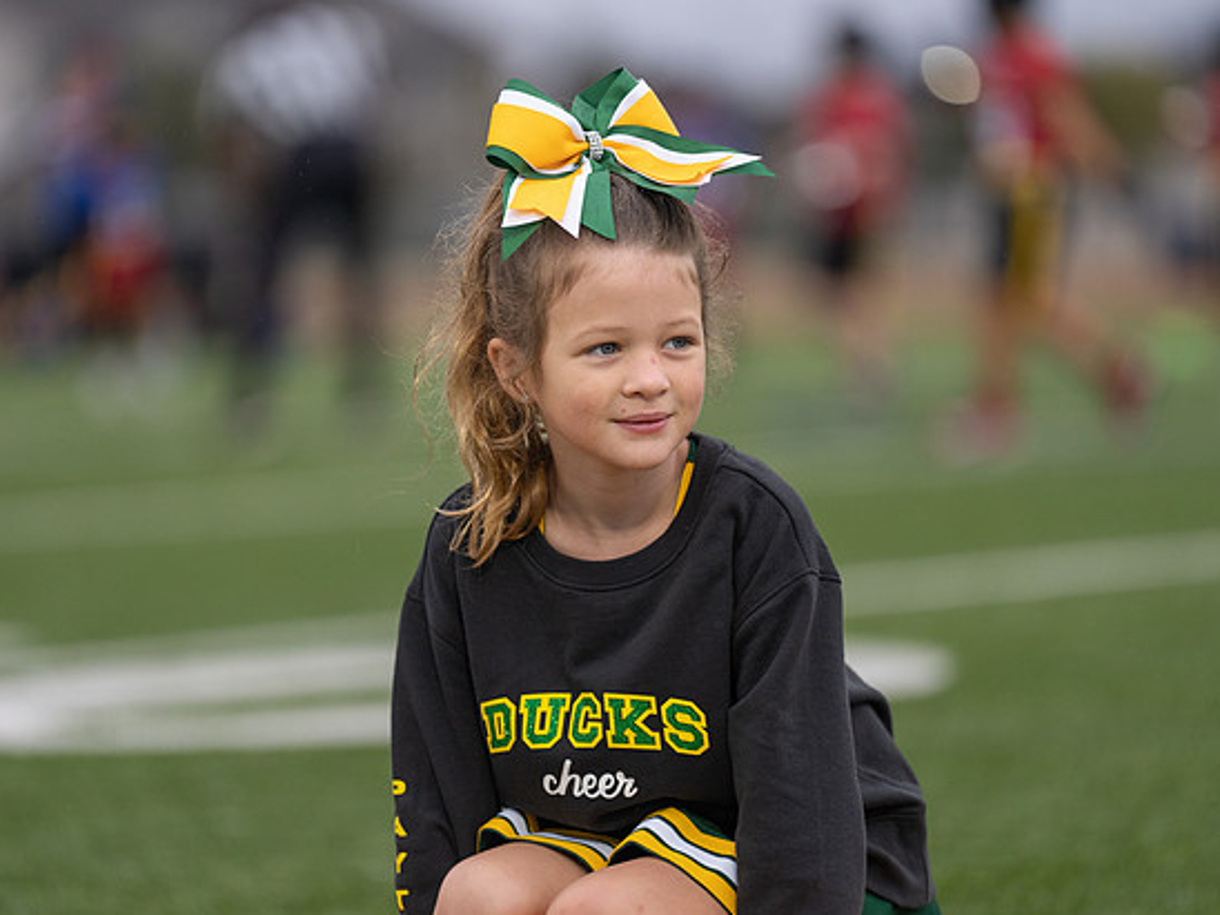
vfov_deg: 6.8
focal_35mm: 218
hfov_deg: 9.1
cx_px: 583
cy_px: 459
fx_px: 7683
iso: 640
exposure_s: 1/1000
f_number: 2.8
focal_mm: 200
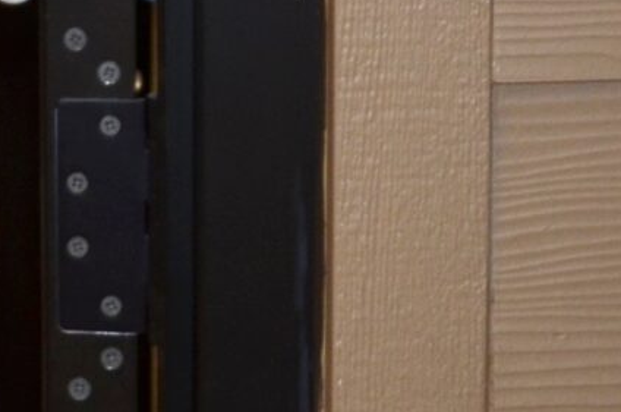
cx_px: -198
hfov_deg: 11.1
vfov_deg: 7.1
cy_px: -572
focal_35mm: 181
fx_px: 3116
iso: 280
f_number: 3.8
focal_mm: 20
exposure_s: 1/125
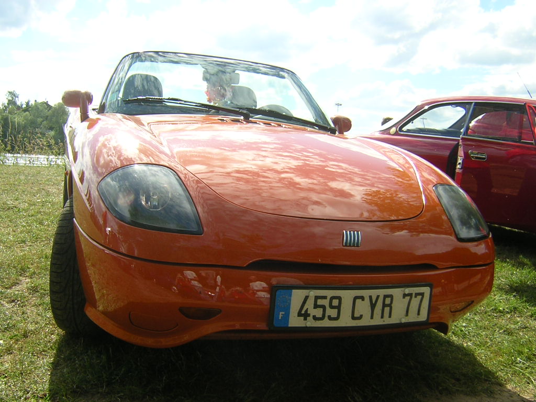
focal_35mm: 36
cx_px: 268
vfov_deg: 39.7
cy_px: 201
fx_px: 557
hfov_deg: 51.4
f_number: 5.2
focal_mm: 4.7
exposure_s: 1/252
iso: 100
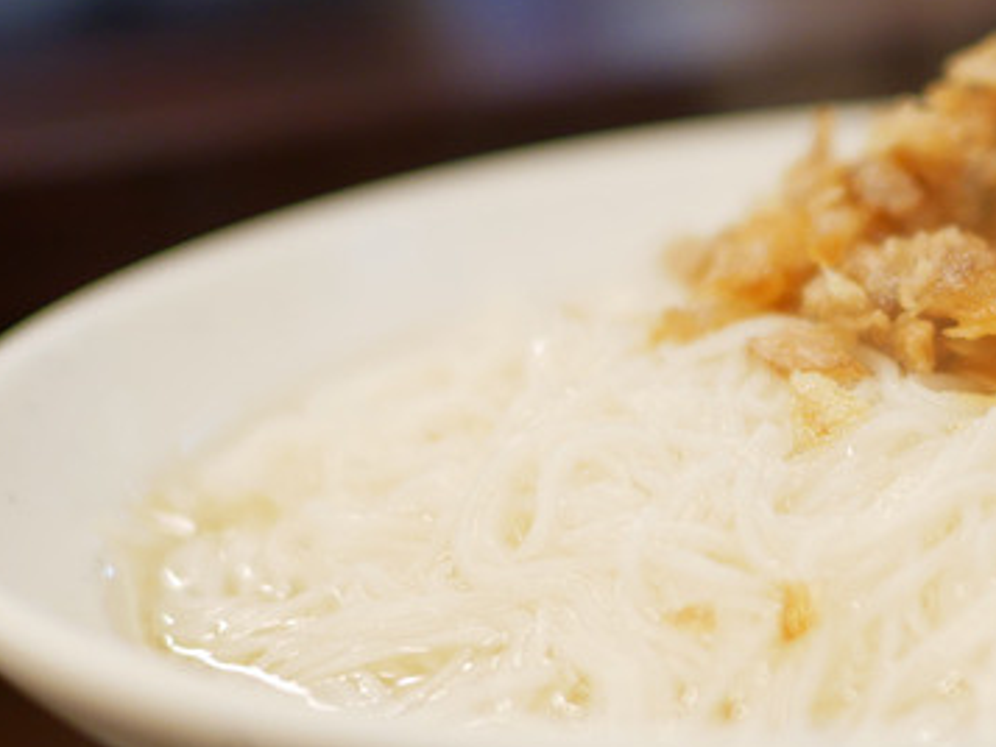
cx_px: 957
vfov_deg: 17.5
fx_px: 2418
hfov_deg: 22.5
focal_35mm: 84
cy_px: 493
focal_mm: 15
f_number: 1.7
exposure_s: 1/60
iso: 200
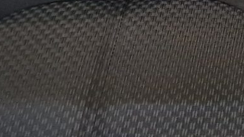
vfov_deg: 6.8
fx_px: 1080
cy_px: -204
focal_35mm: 167
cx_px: 502
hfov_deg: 11.5
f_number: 1.8
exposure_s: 1/33
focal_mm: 6.4
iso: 400
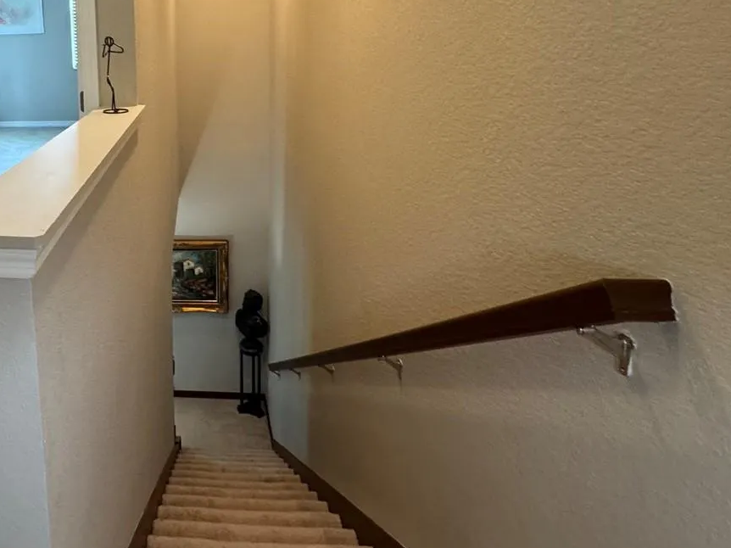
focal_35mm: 26
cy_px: 120
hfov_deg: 62.5
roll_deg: +1.4
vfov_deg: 50.3
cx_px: 162
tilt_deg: -6.2
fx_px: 549
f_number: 2.2
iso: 250
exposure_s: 1/60
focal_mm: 2.22
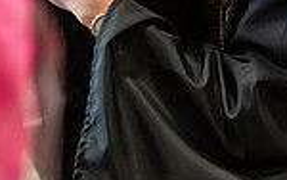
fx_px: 1174
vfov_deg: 8.5
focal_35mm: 150
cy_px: -135
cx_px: 228
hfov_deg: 13.9
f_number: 3.5
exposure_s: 1/200
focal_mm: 38
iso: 2500
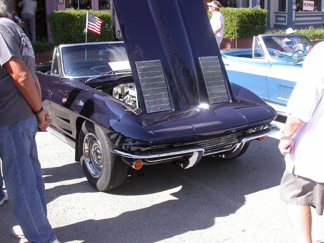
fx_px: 421
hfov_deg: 42.1
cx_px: 151
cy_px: 102
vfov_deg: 32.1
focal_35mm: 45
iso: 100
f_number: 5.3
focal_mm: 7.85
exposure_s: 1/167
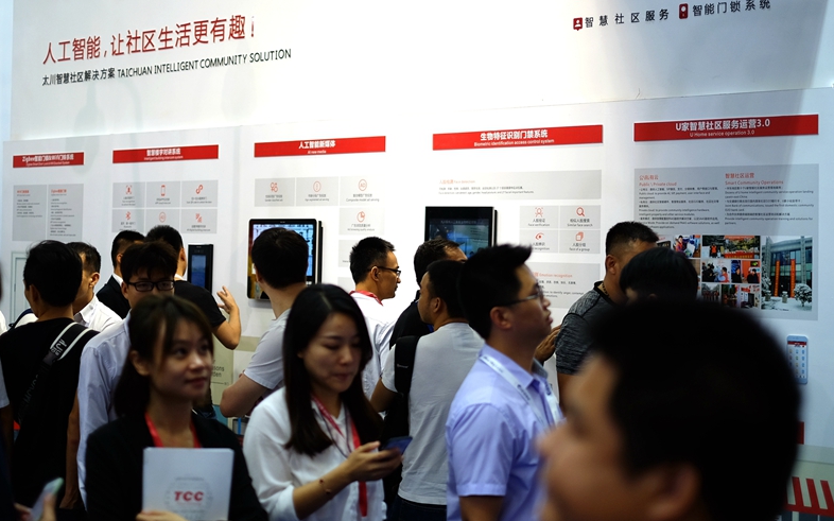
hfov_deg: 36.9
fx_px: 1250
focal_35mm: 55
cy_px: 255
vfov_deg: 23.5
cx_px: 419
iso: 200
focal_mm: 35
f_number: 1.4
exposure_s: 1/420
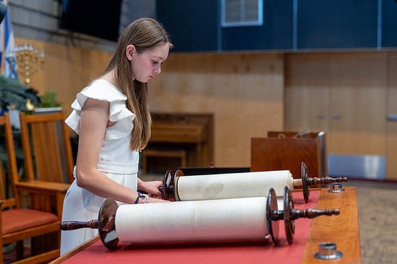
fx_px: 571
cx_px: 206
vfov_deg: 26.1
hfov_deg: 38.3
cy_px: 127
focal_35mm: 52
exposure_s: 1/800
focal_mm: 50
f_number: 2.2
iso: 1600
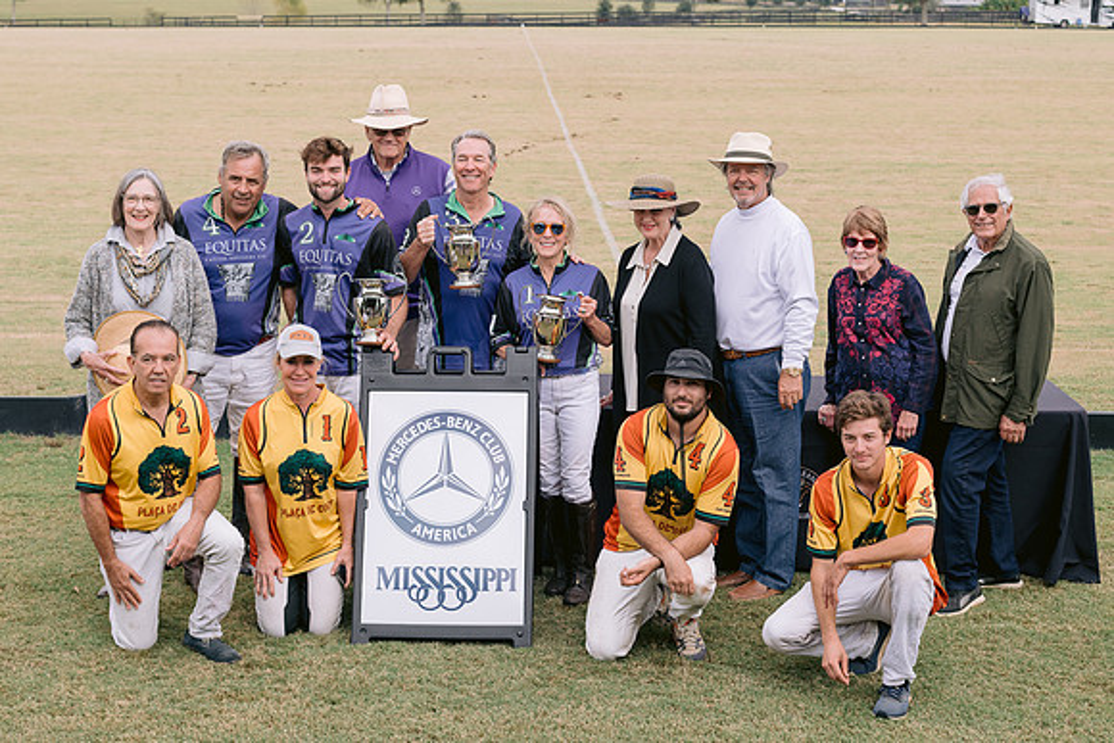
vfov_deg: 22.4
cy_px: 379
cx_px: 526
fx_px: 1876
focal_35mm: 61
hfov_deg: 33.1
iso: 200
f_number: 5.6
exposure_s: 1/1000
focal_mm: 50
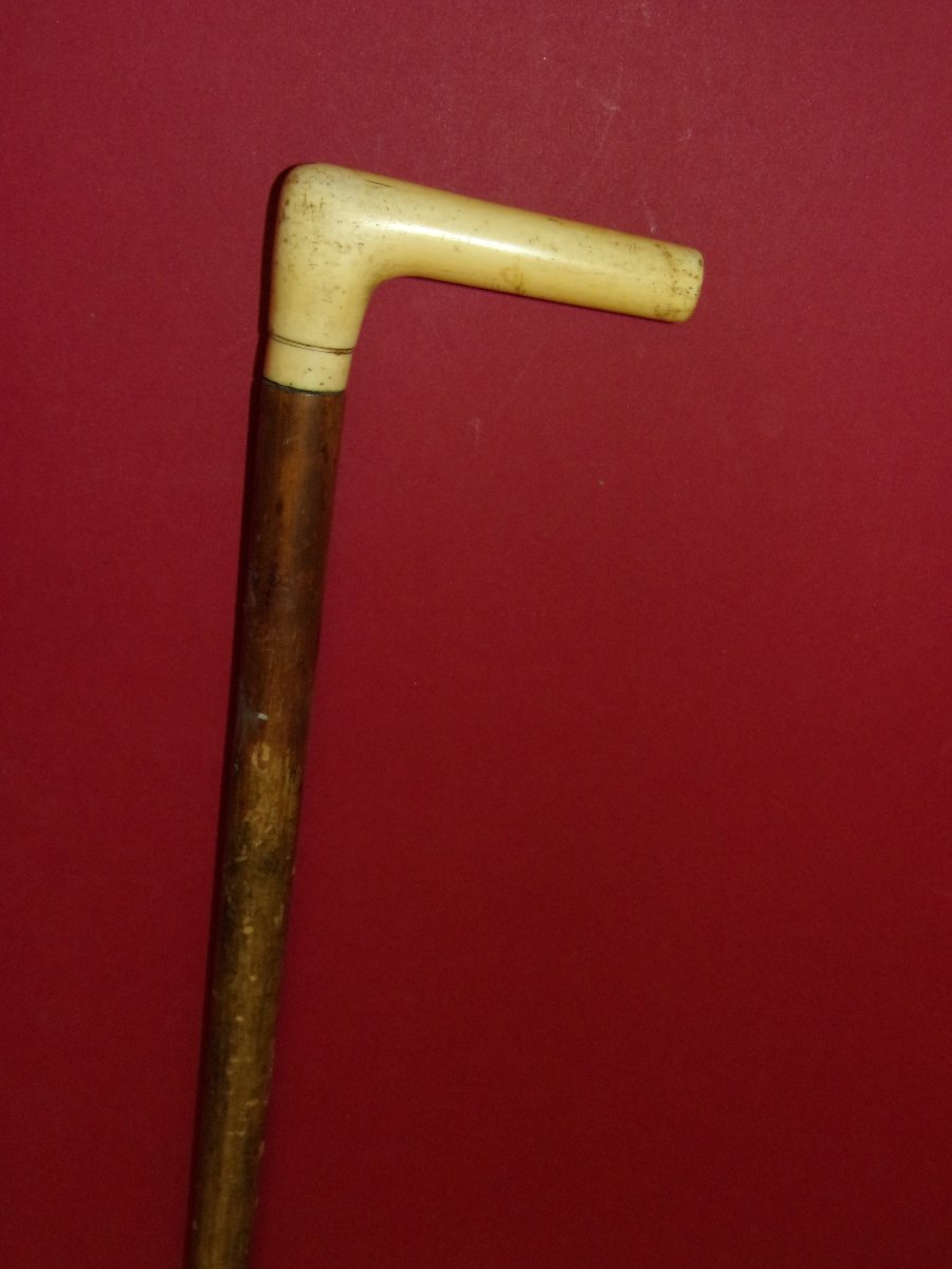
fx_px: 1320
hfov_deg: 39.7
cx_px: 476
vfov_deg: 51.4
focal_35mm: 36
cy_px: 634
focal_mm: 6.5
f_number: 3.9
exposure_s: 1/34
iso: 200
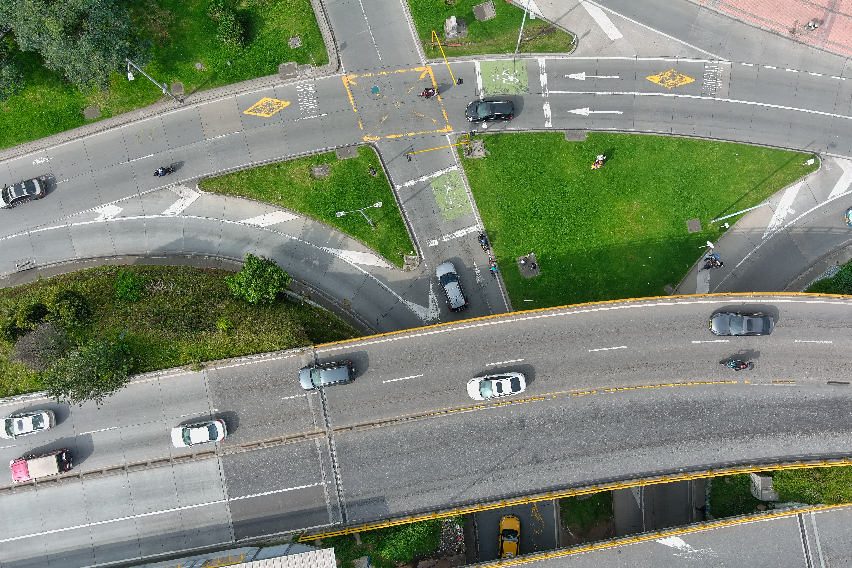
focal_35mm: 29
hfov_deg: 63.7
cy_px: 284
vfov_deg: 45.0
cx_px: 426
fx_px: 686
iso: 100
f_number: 2.8
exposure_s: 1/640
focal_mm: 10.57
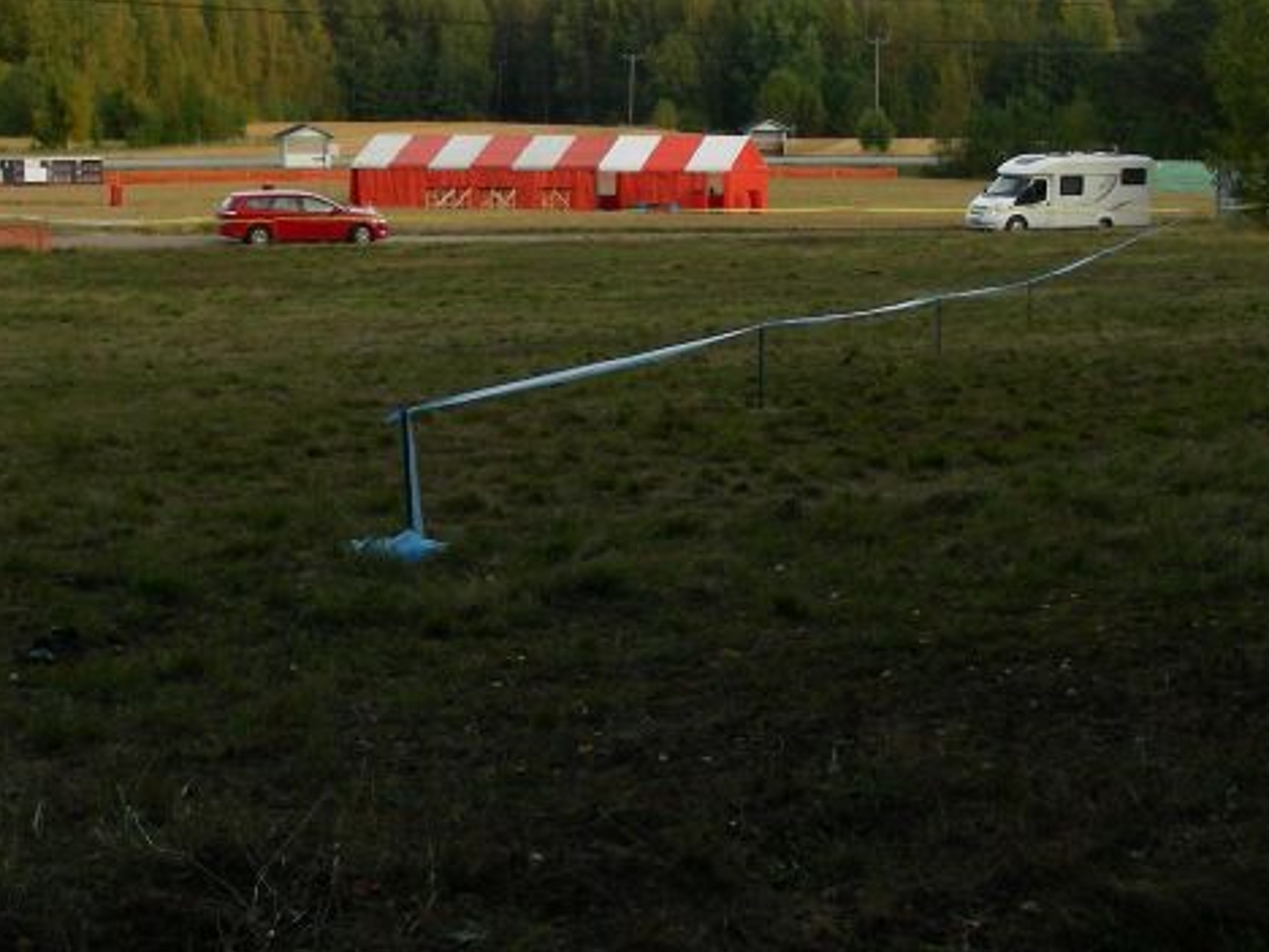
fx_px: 2383
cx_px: 550
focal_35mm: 65
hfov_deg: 29.8
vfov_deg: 22.4
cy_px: 247
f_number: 4
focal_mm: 6.3
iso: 50
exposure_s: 1/146
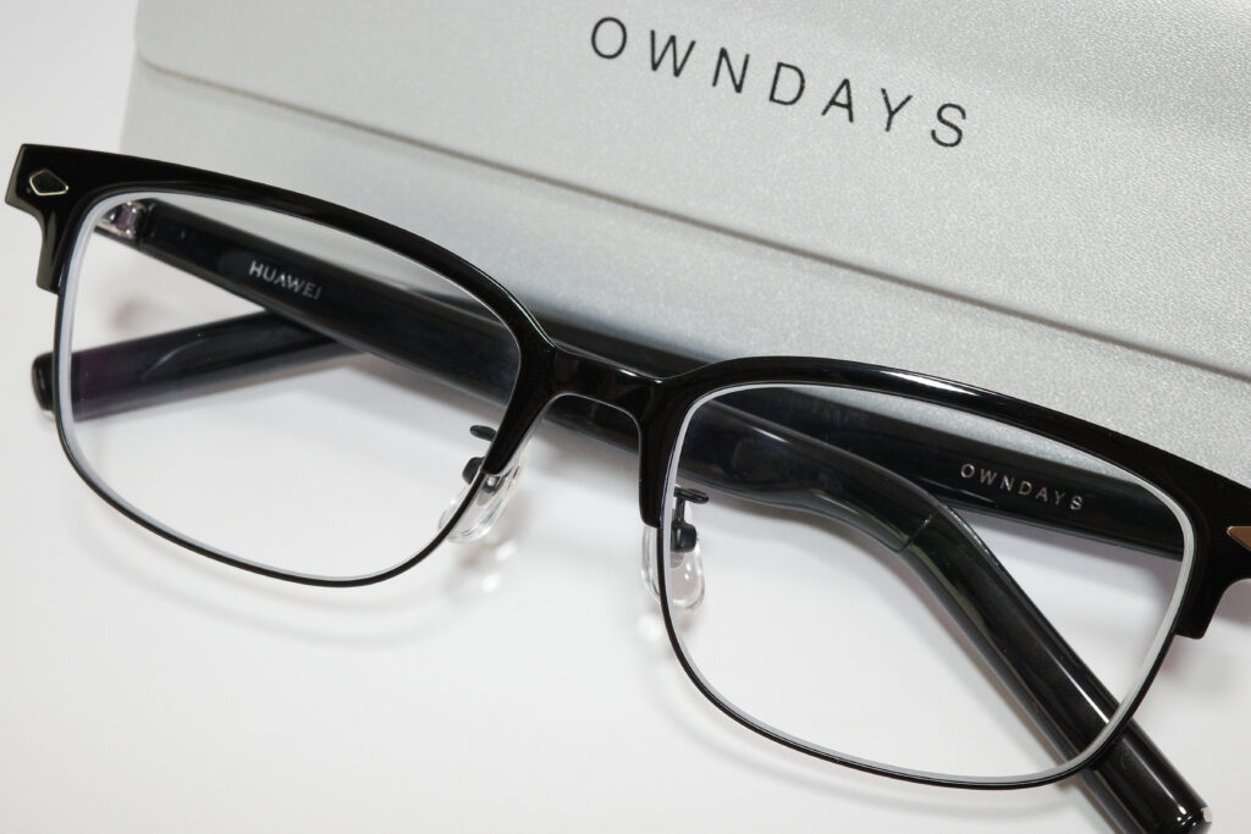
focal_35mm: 50
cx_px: 626
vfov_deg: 27.0
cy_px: 417
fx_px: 1738
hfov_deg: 39.6
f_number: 8
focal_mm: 26
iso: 1250
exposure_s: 1/50
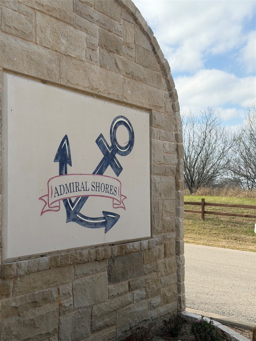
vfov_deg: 39.7
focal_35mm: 48
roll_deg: -0.8
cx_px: 128
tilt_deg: +2.9
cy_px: 170
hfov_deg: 30.3
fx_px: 473
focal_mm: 6.76
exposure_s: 1/3891
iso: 64
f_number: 1.78
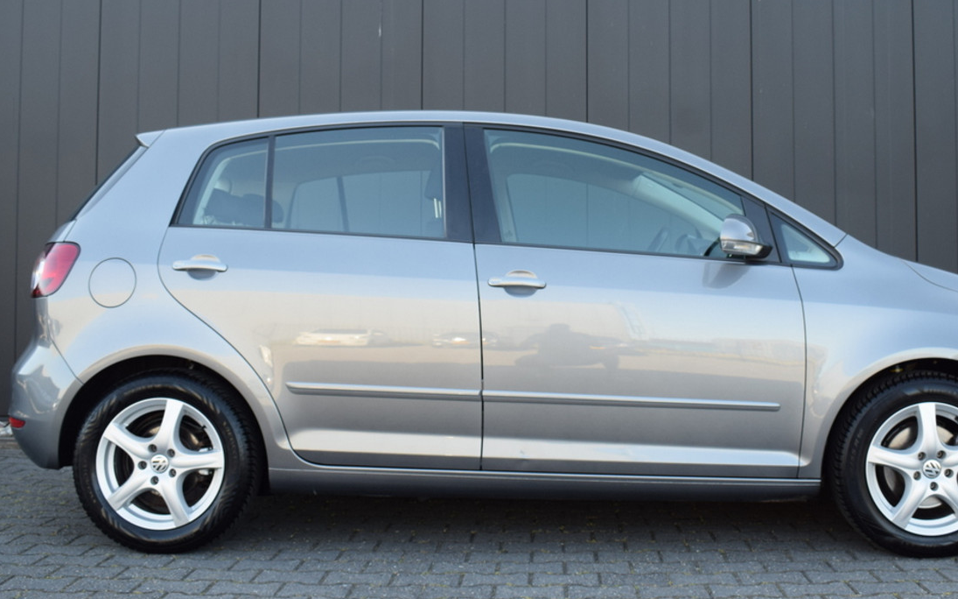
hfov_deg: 46.1
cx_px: 541
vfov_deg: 29.7
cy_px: 218
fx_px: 1122
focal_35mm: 43
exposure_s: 1/160
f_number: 6.3
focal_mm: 22
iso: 400
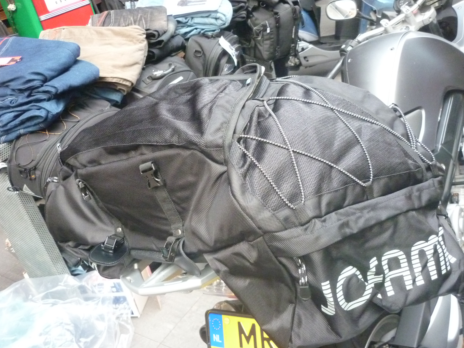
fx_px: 456
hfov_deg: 54.0
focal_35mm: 34
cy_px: 175
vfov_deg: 41.8
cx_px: 229
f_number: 2.8
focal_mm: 5.5
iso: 800
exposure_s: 1/60
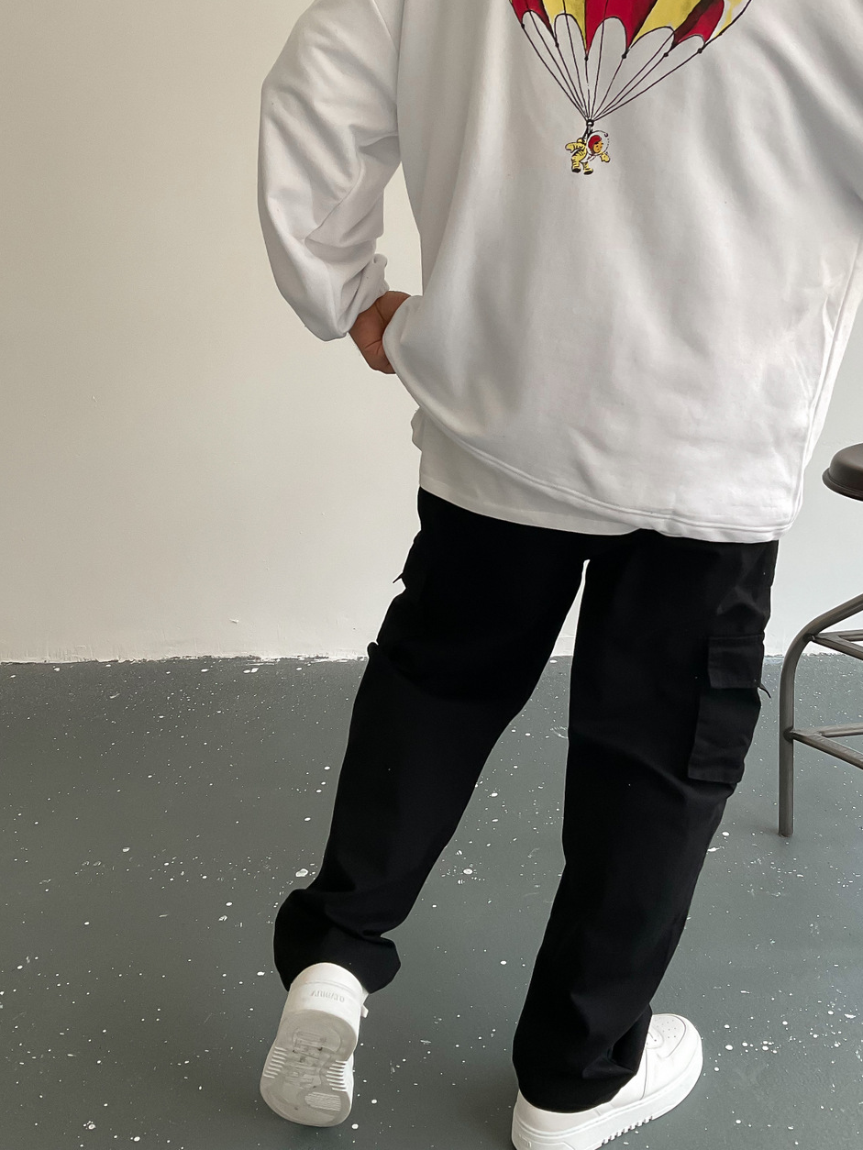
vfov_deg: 49.8
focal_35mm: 37
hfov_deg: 38.7
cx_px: 454
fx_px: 1229
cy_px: 453
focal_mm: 3
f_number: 1.8
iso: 50
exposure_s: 1/120
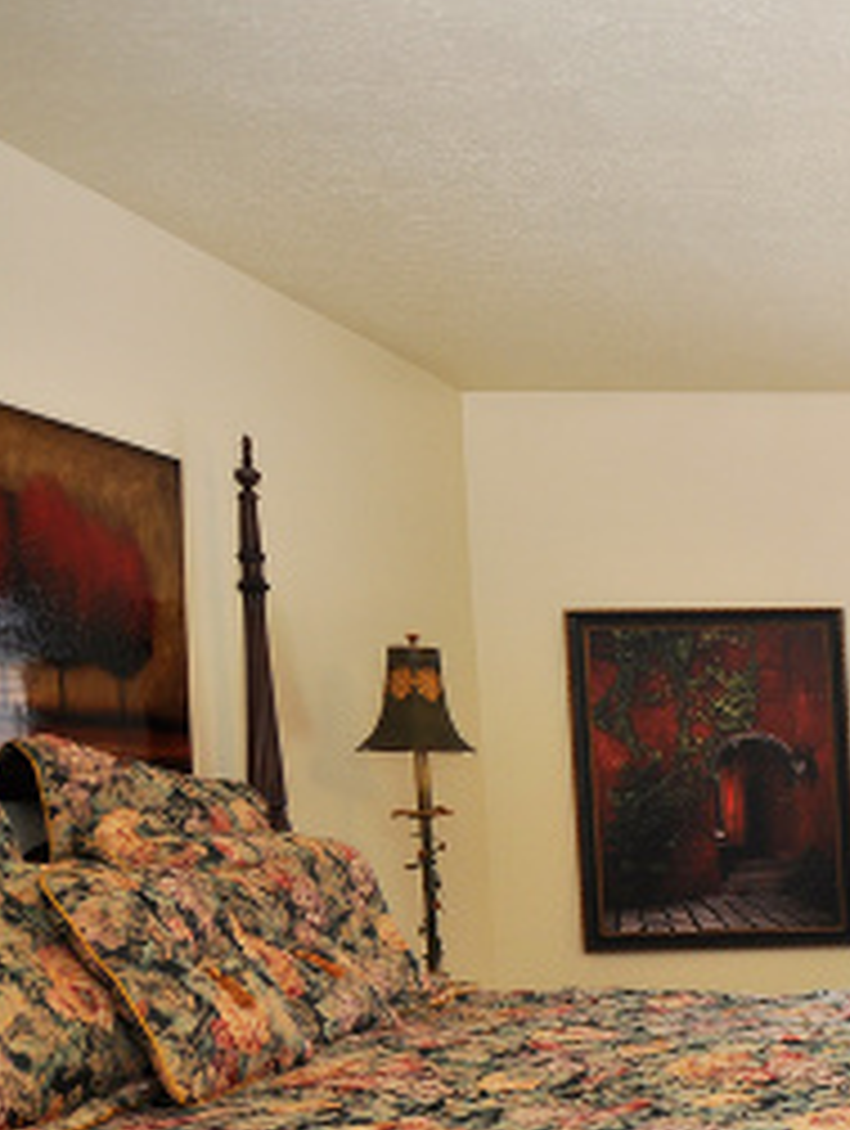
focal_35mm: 44
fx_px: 1437
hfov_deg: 24.7
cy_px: 943
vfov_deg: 40.7
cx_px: 1304
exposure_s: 1/60
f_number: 4
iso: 200
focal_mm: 12
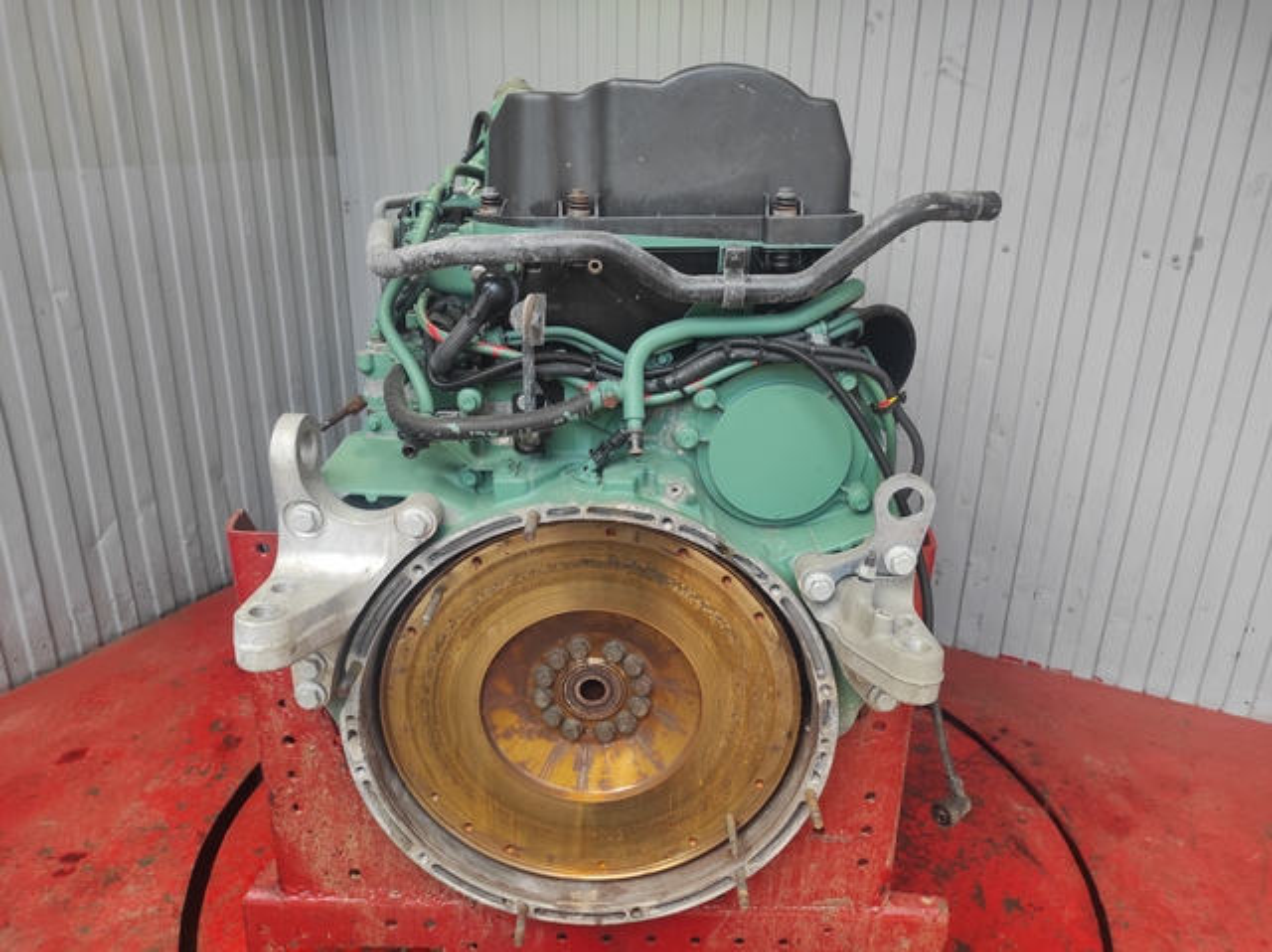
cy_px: 476
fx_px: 918
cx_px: 636
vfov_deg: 54.8
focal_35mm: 25
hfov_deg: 69.4
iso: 106
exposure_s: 1/100
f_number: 1.89
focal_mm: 5.43
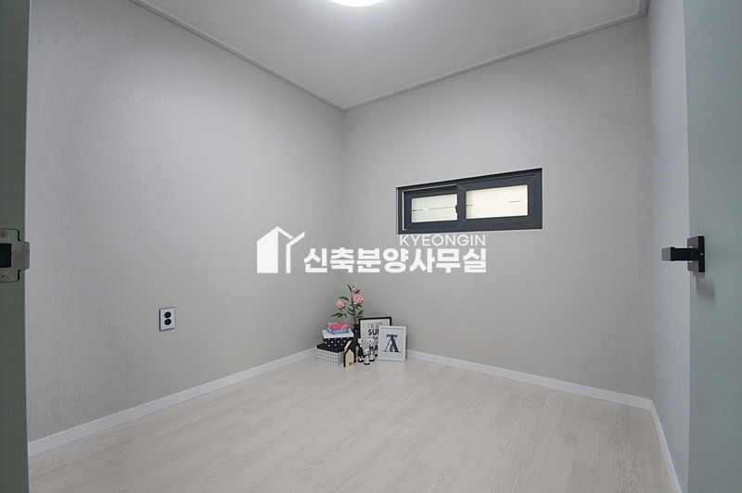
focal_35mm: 16
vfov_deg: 72.0
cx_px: 371
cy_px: 246
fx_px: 340
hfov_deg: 95.0
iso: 800
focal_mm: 11
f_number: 6.3
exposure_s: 1/50
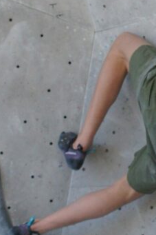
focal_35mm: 315
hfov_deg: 4.3
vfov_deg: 6.5
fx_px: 2049
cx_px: 208
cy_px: 23
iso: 1600
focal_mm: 70
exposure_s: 1/2000
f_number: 3.5
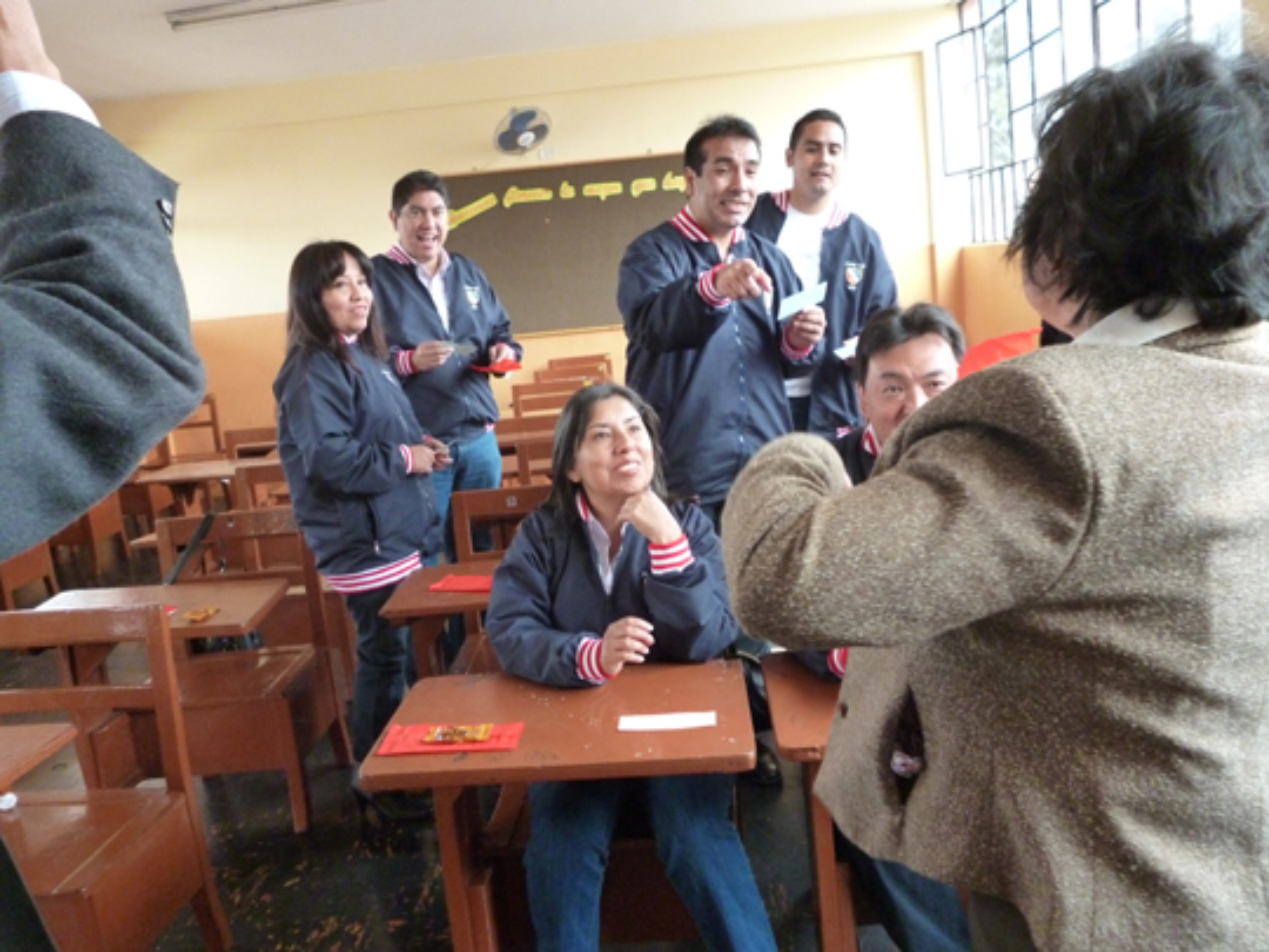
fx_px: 1026
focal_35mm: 28
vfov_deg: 49.7
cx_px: 634
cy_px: 476
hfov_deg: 63.4
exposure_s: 1/100
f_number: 3.1
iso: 800
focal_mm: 5
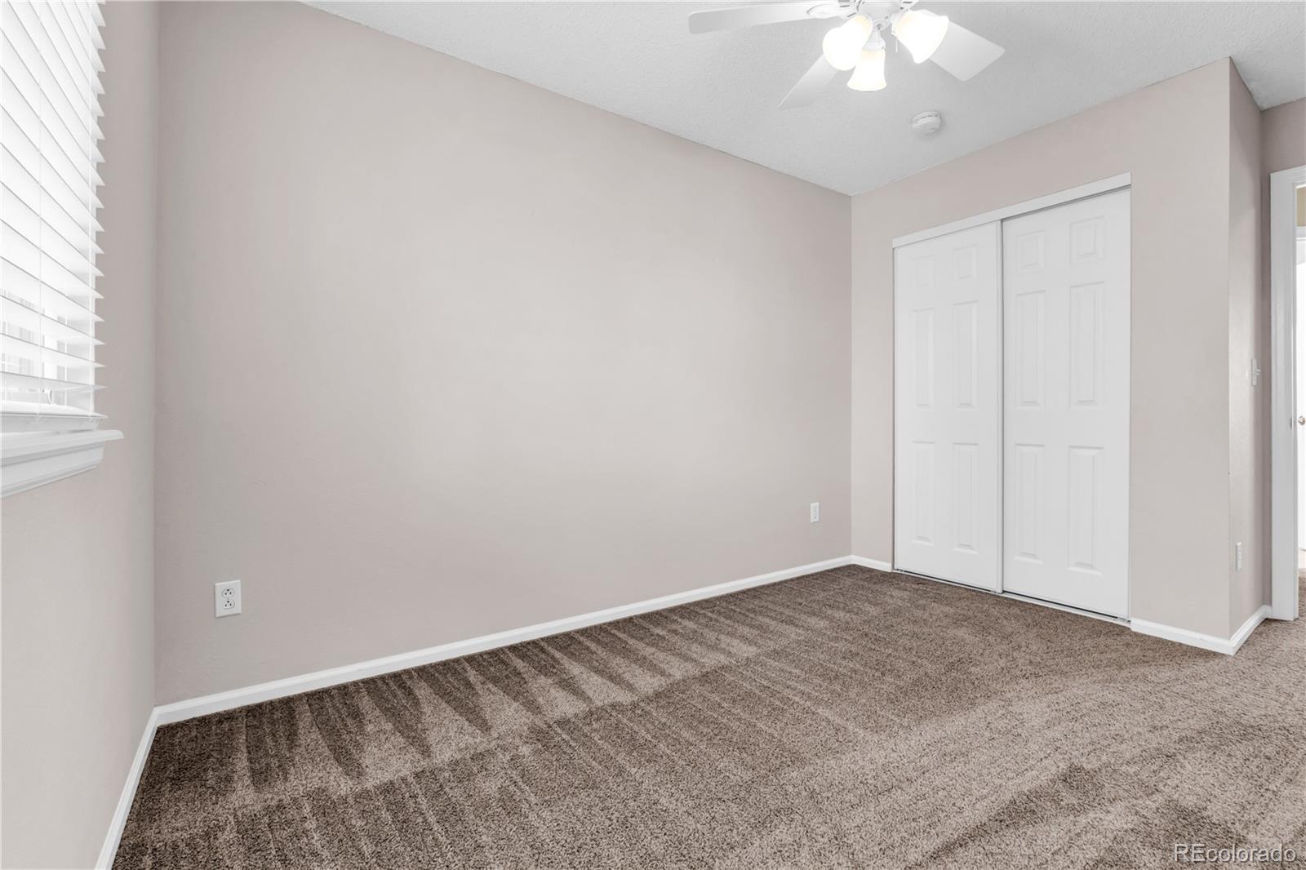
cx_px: 653
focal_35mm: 15
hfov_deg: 100.4
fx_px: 544
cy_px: 435
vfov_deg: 77.3
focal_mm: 10
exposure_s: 1/8
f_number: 10
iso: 400
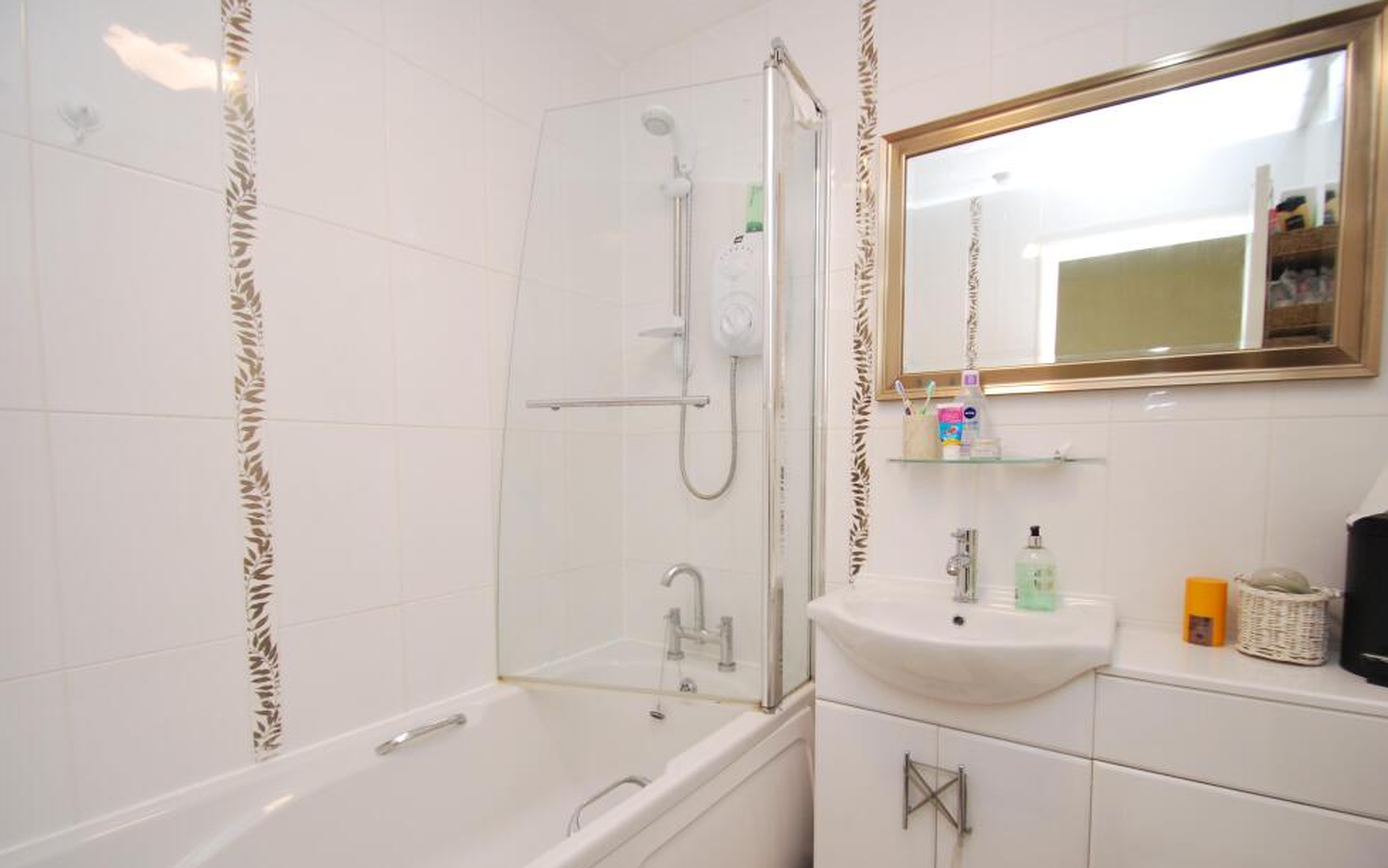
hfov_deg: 97.8
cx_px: 698
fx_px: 605
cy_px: 477
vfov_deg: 71.1
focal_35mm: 16
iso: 400
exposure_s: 1/20
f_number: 3.5
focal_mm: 10
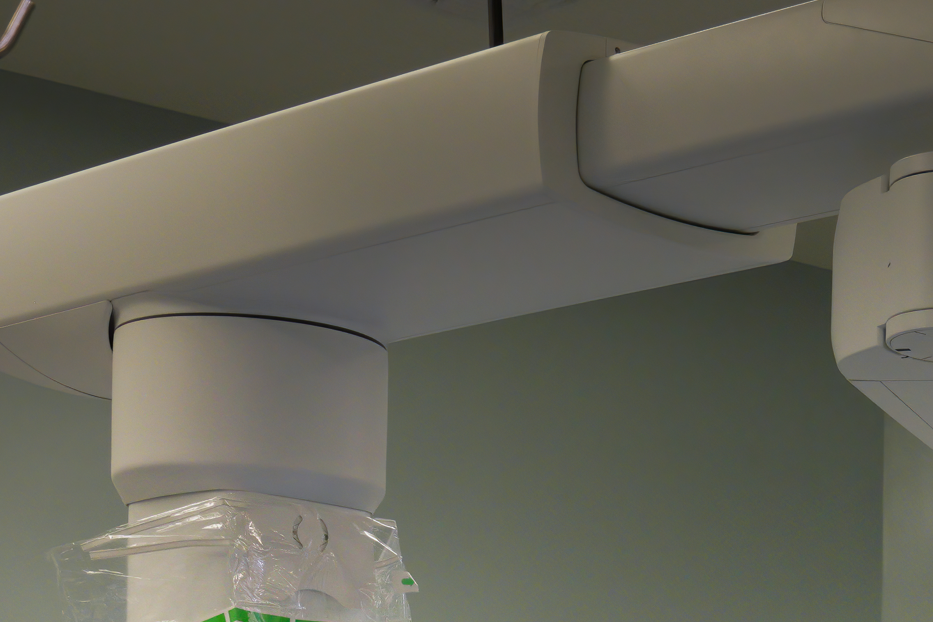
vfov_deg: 11.6
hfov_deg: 17.5
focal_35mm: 108
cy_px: 1188
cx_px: 1298
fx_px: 2799
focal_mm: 24
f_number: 6.3
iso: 1600
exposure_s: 1/125
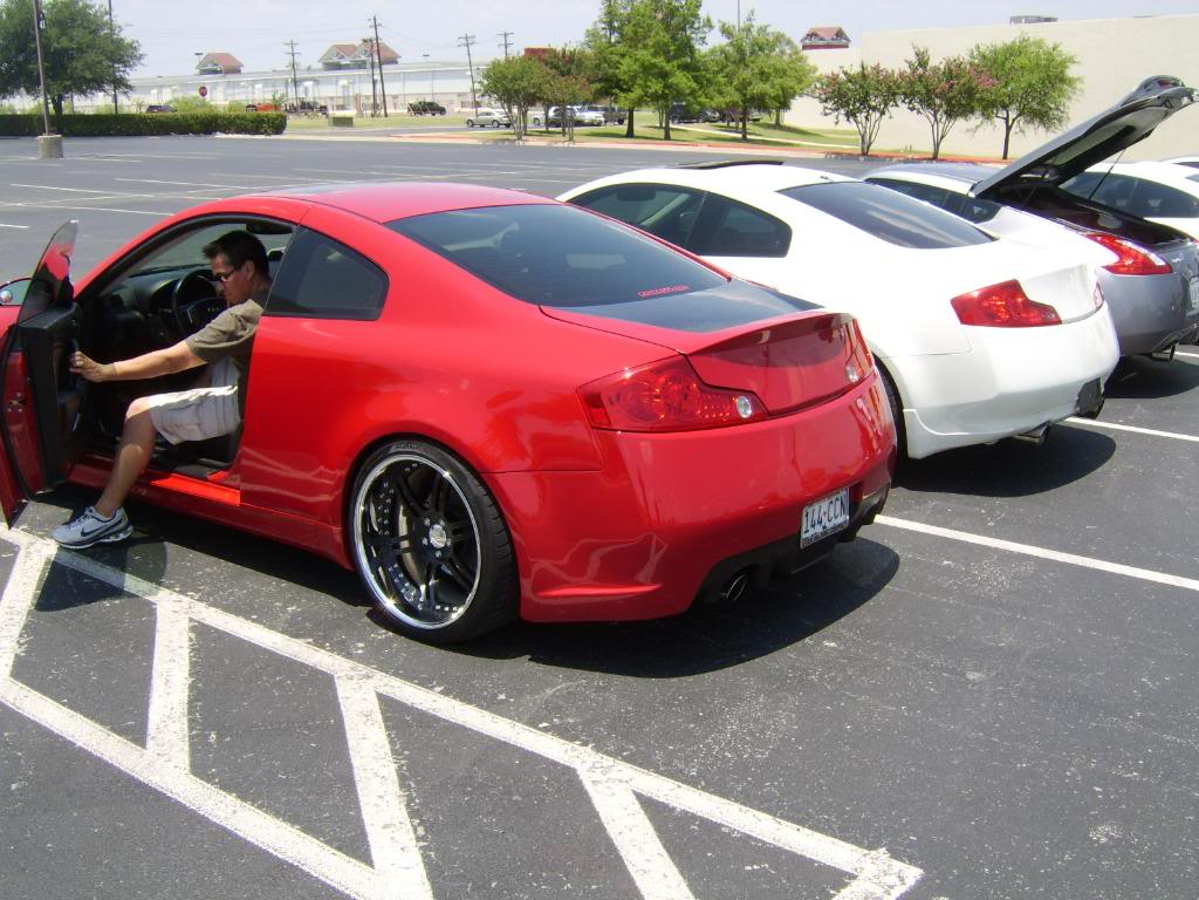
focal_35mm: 31
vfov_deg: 45.4
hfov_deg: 58.4
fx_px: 1074
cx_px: 600
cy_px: 450
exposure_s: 1/192
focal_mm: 8.13
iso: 71
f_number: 6.7
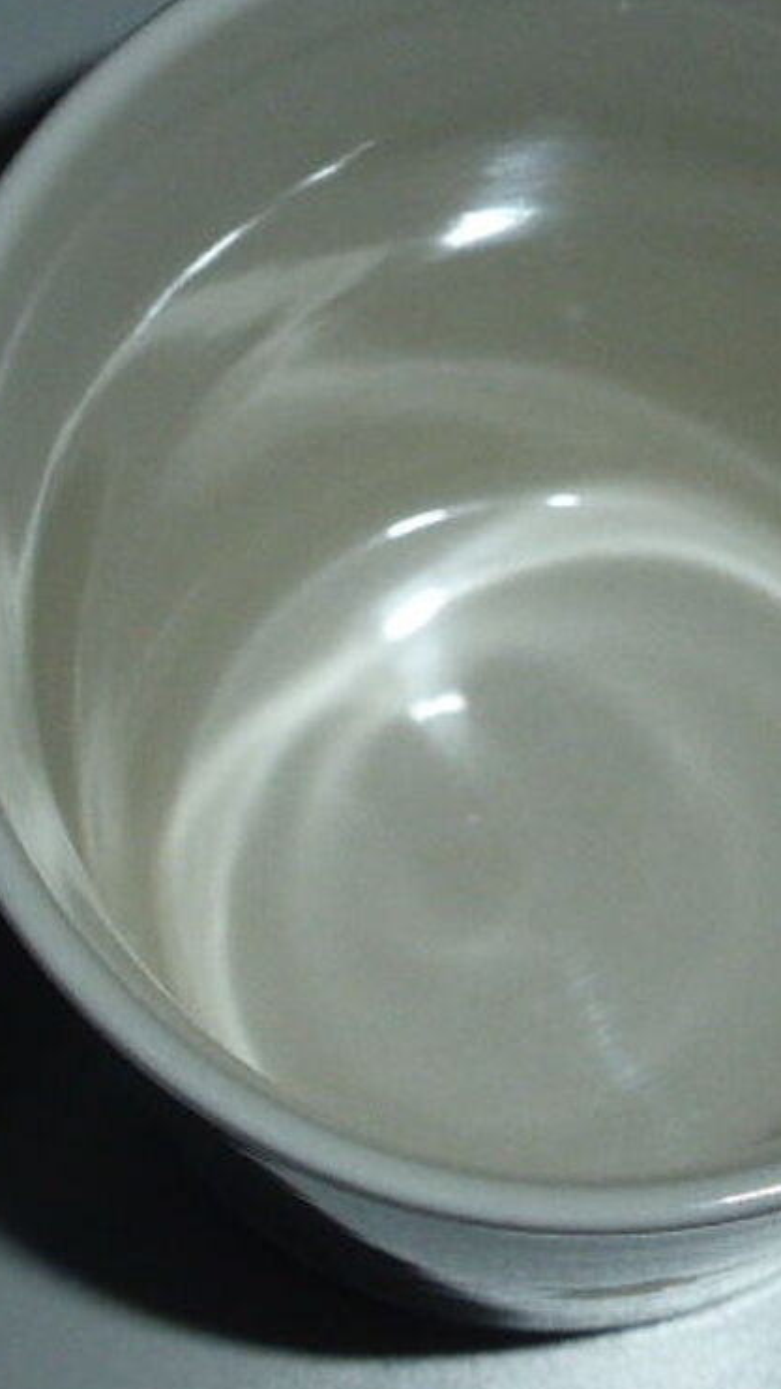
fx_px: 4274
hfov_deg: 10.4
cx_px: 435
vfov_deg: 18.5
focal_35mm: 116
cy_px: 696
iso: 320
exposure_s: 1/60
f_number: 5
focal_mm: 13.3
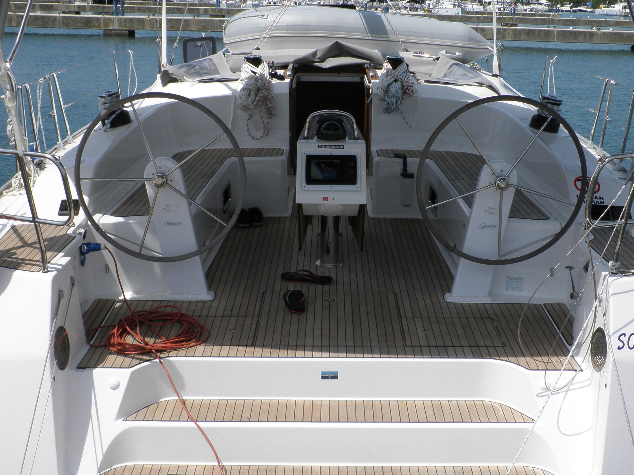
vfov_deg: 30.8
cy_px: 272
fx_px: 861
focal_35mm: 47
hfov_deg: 40.4
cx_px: 334
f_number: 5.6
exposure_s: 1/500
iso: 64
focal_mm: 6.3
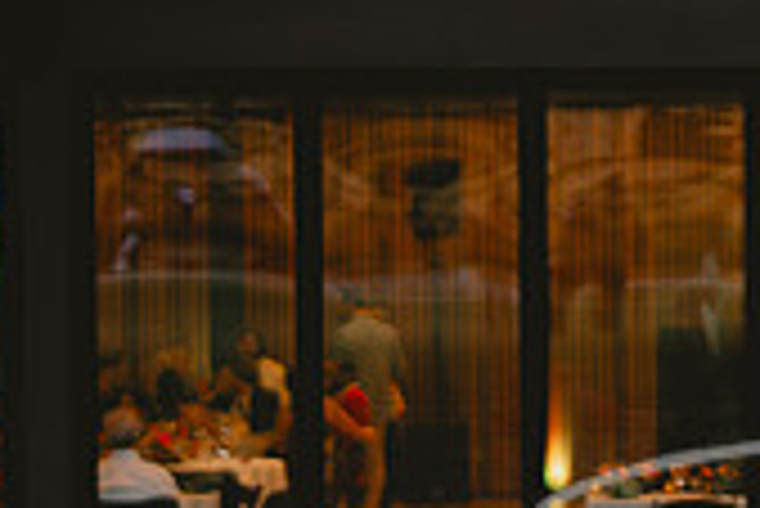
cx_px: 958
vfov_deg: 4.7
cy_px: 110
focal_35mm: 292
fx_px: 6170
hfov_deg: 7.0
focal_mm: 85
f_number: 1.4
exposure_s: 1/200
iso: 200
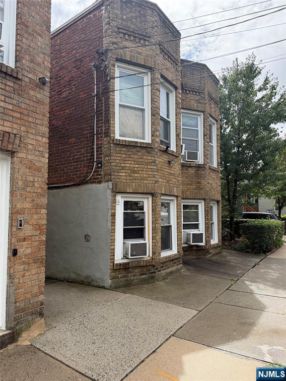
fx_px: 264
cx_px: 143
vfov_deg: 71.6
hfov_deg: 56.8
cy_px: 190
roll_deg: +0.0
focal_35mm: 24
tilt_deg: +4.5
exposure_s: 1/4167
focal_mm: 6.76
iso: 125
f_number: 1.78
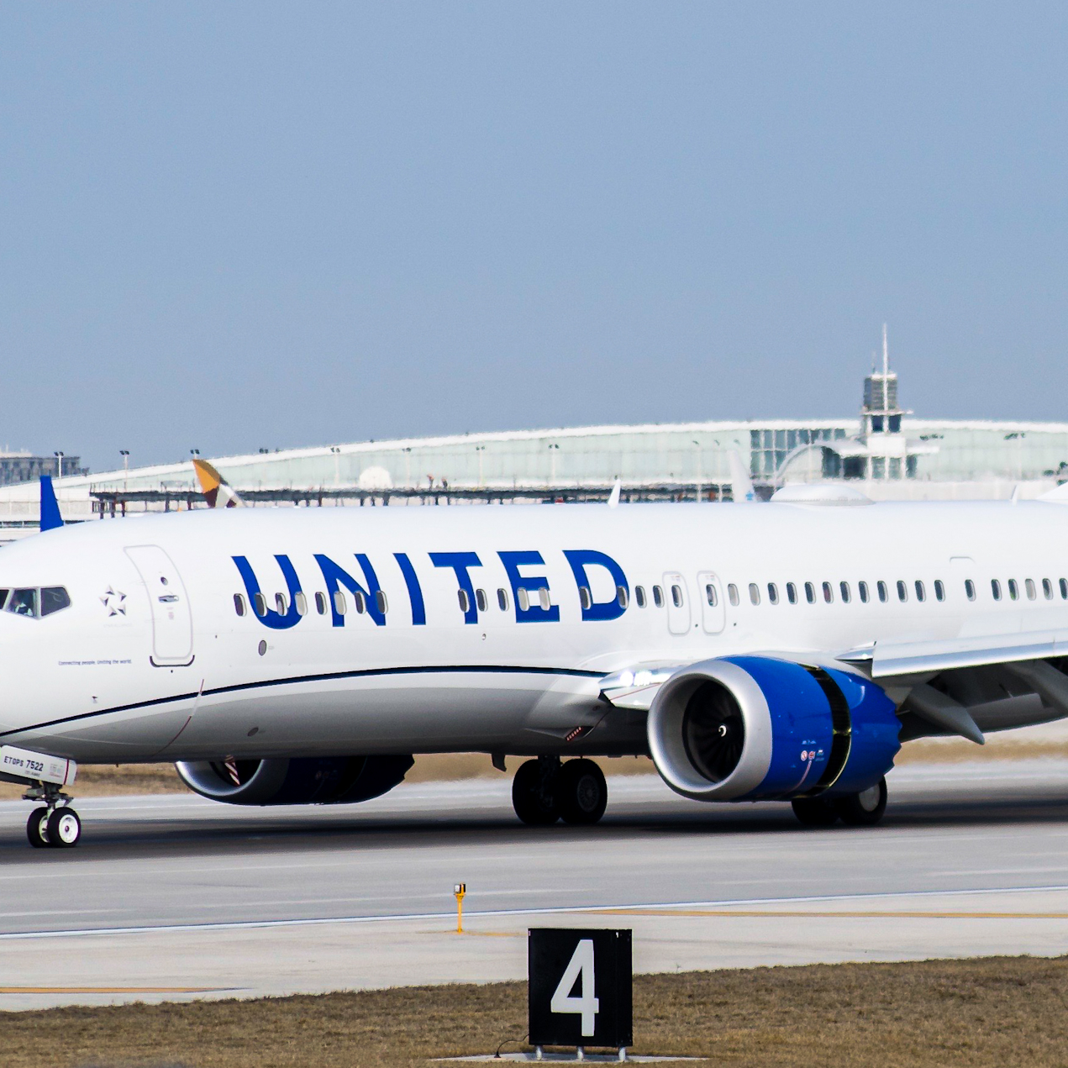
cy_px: 535
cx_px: 661
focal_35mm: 260
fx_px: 9063
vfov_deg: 6.7
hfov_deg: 6.7
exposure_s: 1/1600
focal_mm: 135
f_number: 5.6
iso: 200
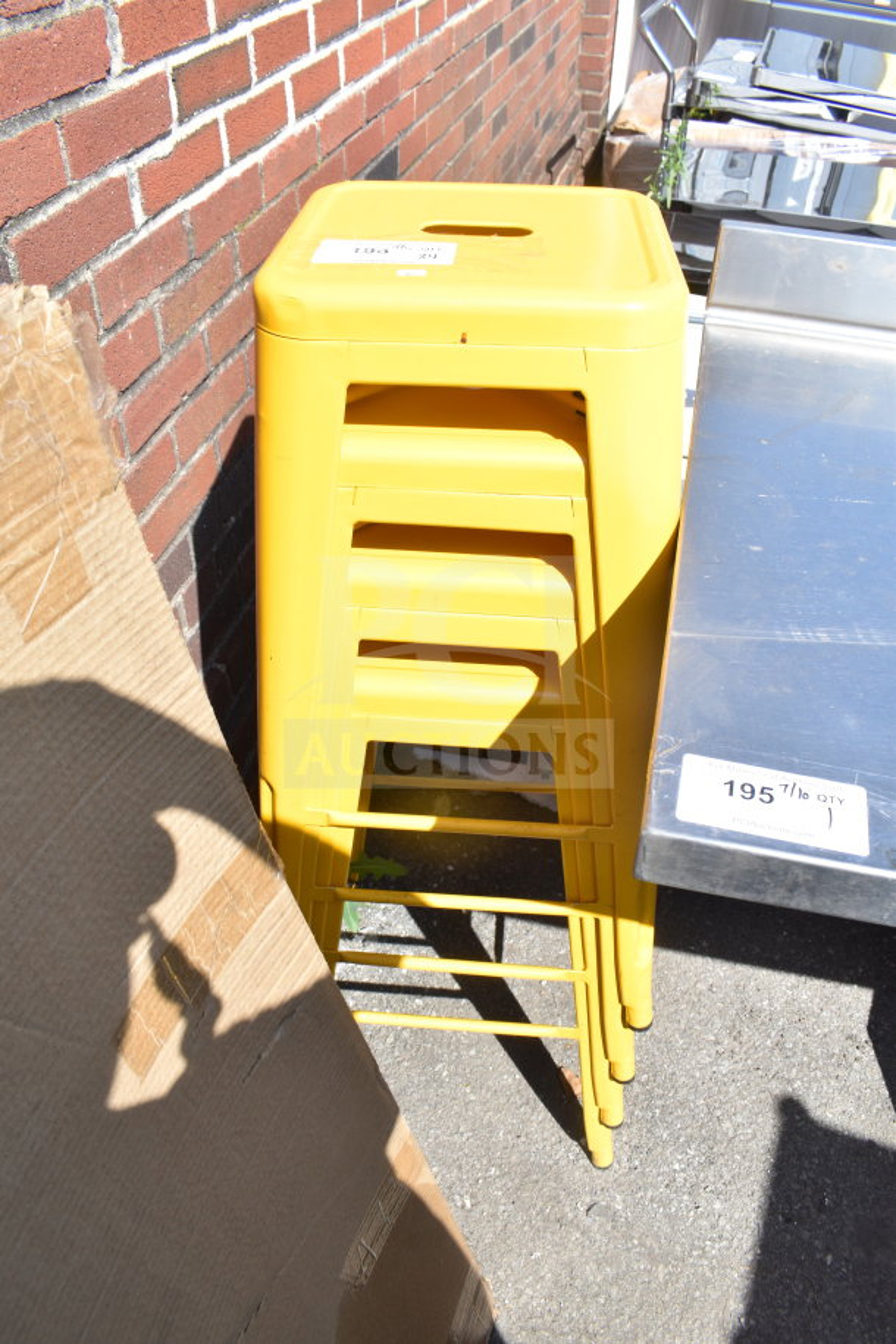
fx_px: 1008
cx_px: 448
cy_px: 672
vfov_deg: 67.4
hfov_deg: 47.9
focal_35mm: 27
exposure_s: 1/250
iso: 200
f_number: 8
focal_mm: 18
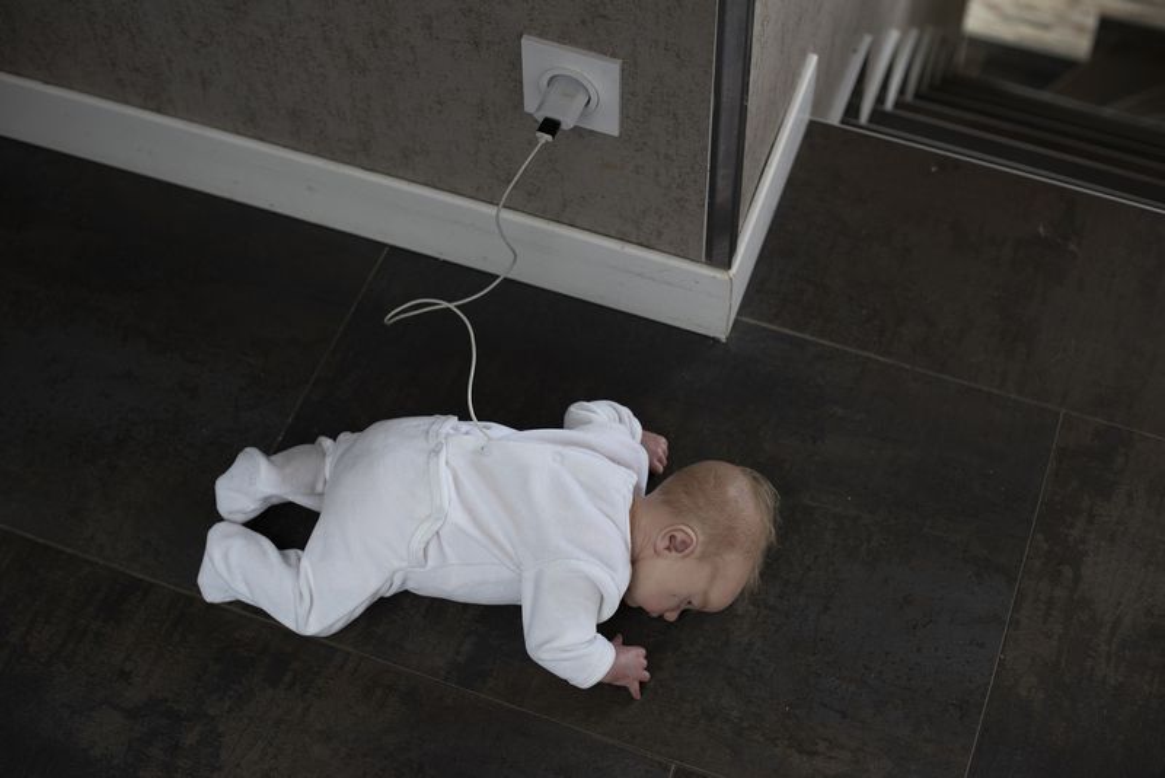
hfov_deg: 39.6
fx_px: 1619
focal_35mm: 50
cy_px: 389
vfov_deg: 27.0
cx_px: 582
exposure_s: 1/125
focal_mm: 50
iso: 1600
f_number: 4.5
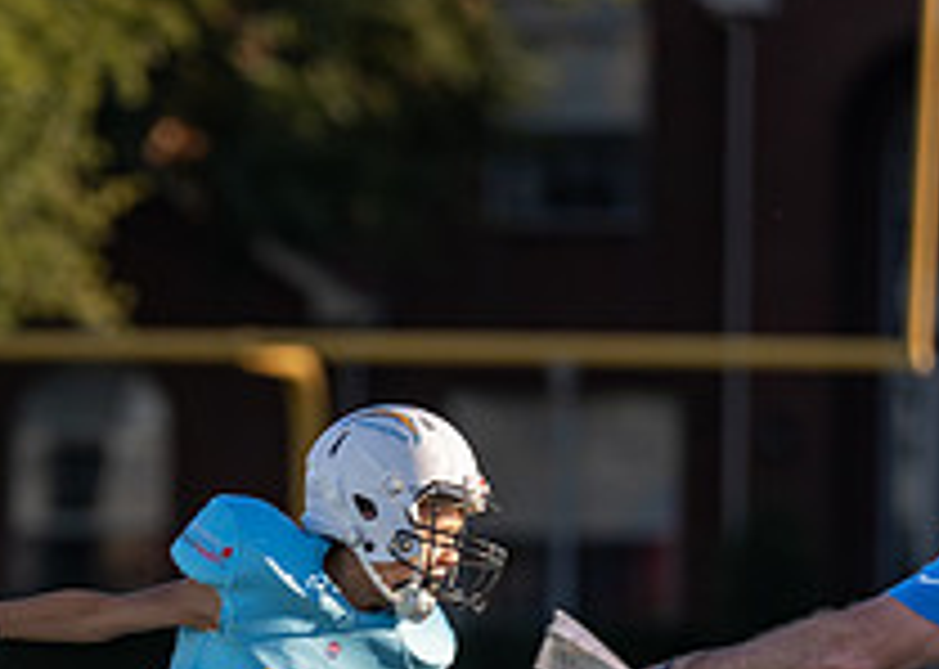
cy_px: 714
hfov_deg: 2.9
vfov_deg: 2.1
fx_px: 18629
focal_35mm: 699
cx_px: 60
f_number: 2.8
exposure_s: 1/800
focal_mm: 200
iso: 100
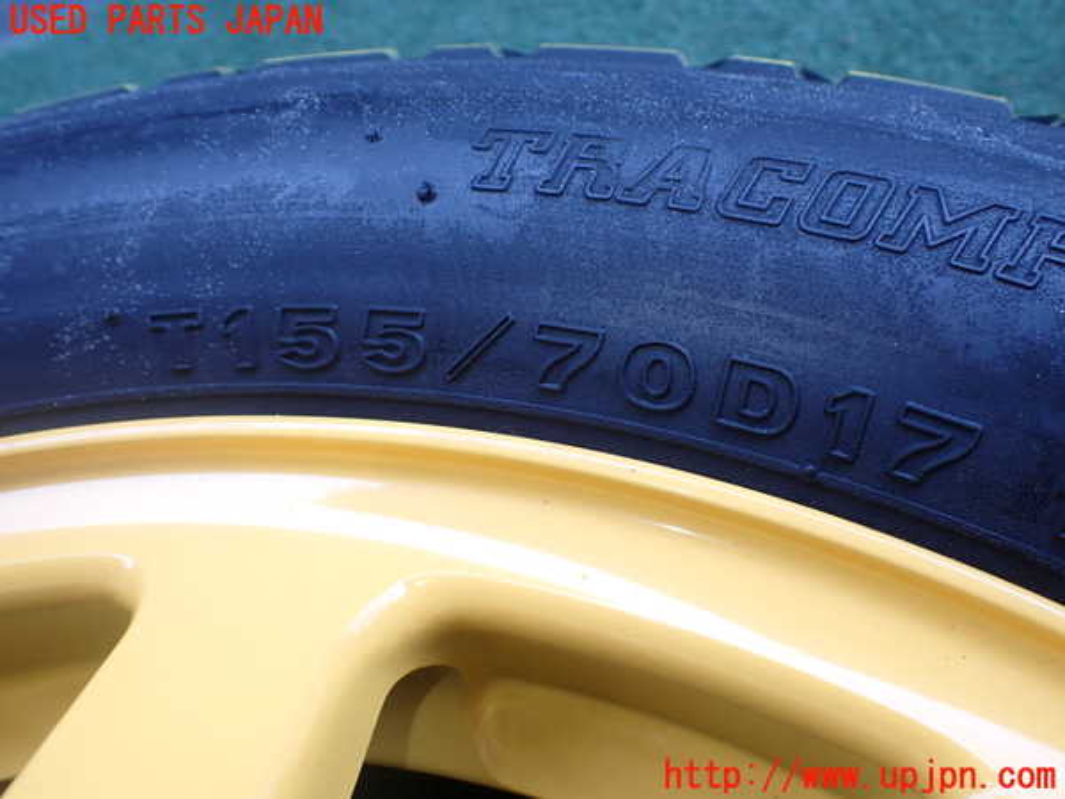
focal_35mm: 30
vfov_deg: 46.8
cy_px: 400
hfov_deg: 60.0
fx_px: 923
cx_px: 532
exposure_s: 1/125
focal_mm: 5.4
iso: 100
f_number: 2.3
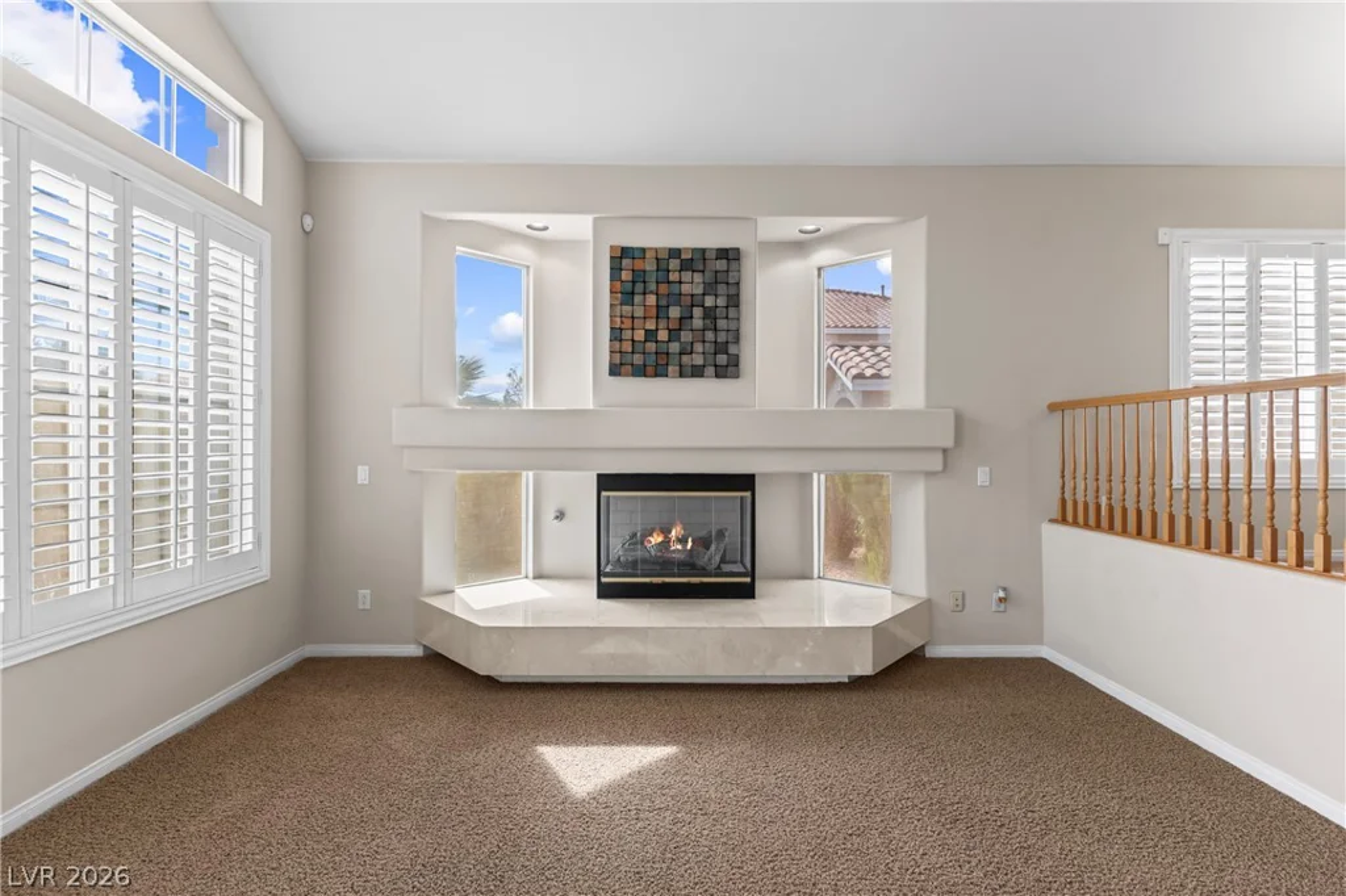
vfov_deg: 70.4
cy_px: 448
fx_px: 635
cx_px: 673
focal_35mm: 17
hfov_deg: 93.3
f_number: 8
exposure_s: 1/320
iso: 400
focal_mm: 17
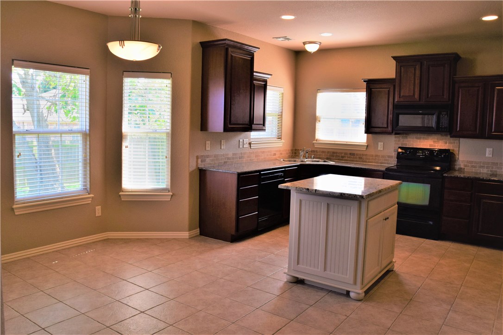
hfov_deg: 41.1
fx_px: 670
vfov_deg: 28.0
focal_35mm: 48
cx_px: 252
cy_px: 168
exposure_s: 1/50
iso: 400
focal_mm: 32
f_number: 8
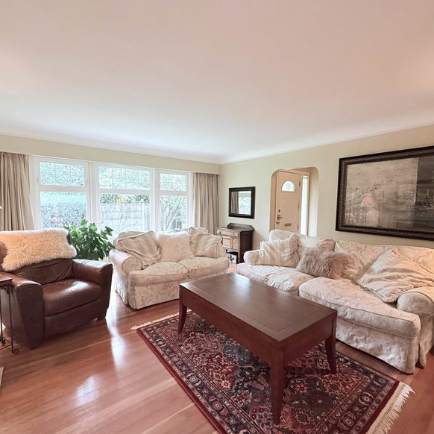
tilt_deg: -4.1
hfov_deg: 84.0
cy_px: 221
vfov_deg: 84.0
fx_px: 241
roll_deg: -1.7
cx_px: 217
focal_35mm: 17
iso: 250
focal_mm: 2.22
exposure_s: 1/60
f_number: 2.2
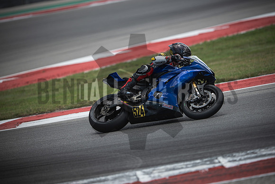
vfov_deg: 4.6
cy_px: 92
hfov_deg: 6.9
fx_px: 2292
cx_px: 138
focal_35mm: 300
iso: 160
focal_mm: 200
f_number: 2
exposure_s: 1/2000
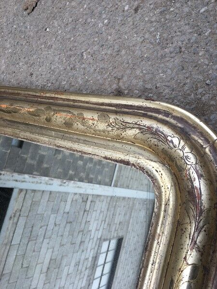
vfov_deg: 61.7
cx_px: 108
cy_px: 144
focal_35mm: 29
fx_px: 242
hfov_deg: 48.2
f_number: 2.2
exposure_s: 1/100
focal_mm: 4.15
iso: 25
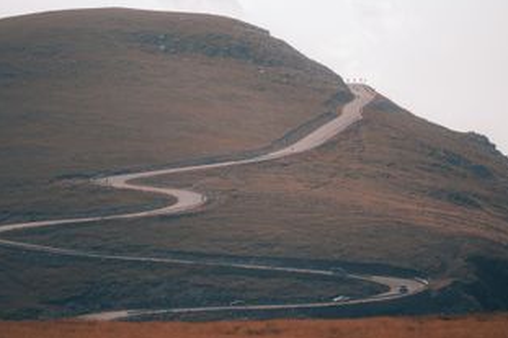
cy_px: 171
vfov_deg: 7.0
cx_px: 264
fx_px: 2778
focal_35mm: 197
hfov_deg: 10.4
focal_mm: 105
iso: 200
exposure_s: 1/3200
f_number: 2.8
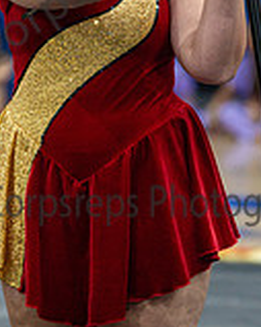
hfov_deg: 3.6
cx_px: 68
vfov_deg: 4.5
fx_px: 4117
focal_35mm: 426
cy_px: 14
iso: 5600
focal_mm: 160
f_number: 4
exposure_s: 1/500
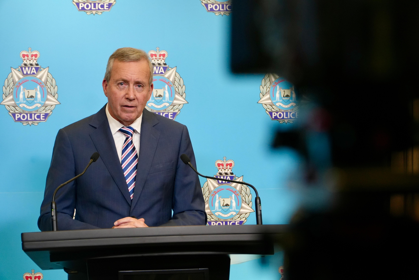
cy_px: 140
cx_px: 210
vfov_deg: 10.4
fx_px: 1536
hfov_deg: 15.5
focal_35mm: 132
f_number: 4
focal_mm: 88
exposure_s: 1/160
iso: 1000
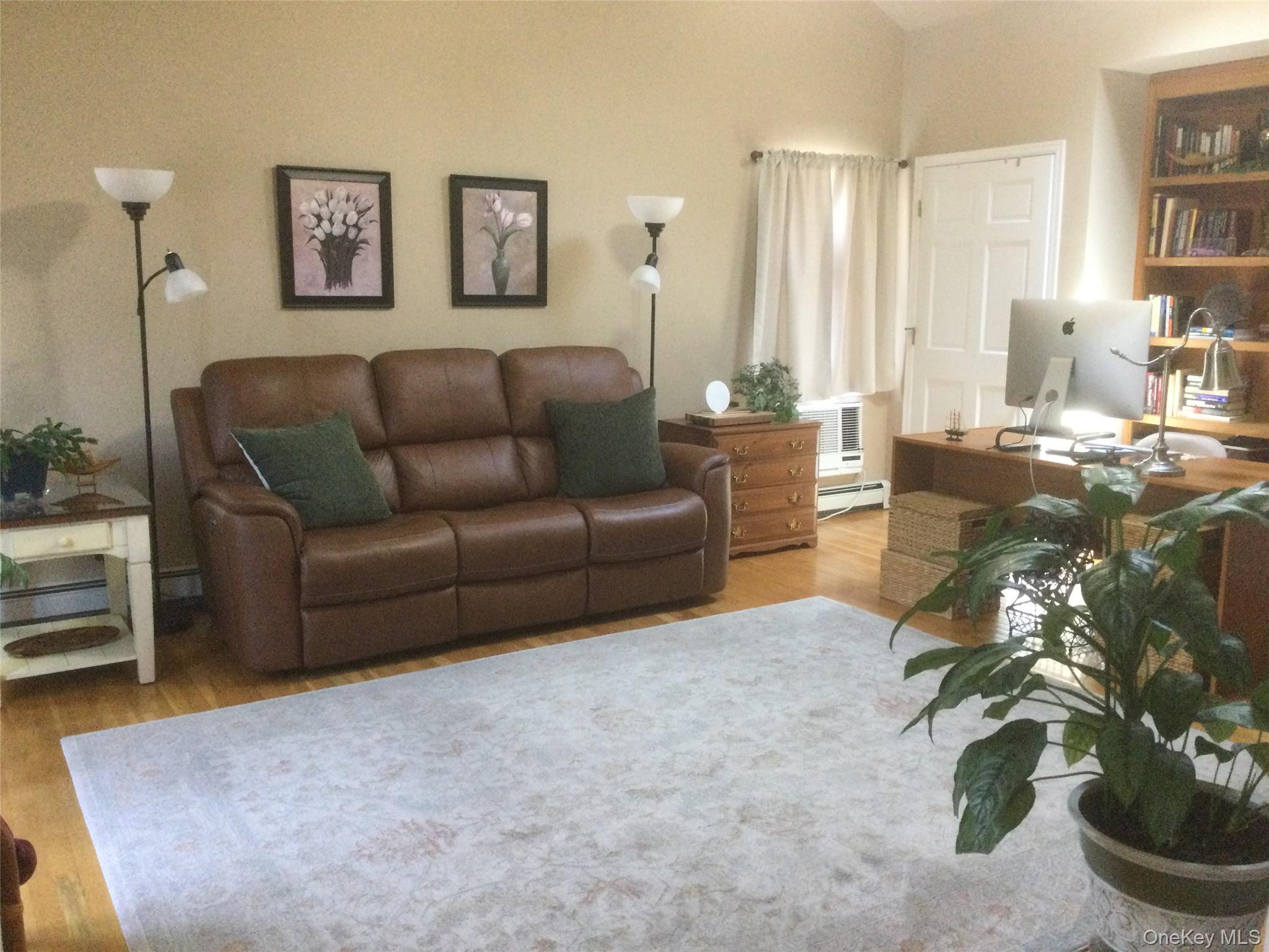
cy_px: 476
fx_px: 1136
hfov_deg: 58.4
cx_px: 634
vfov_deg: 45.4
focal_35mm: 31
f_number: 2.4
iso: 200
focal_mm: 3.3
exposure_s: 1/30
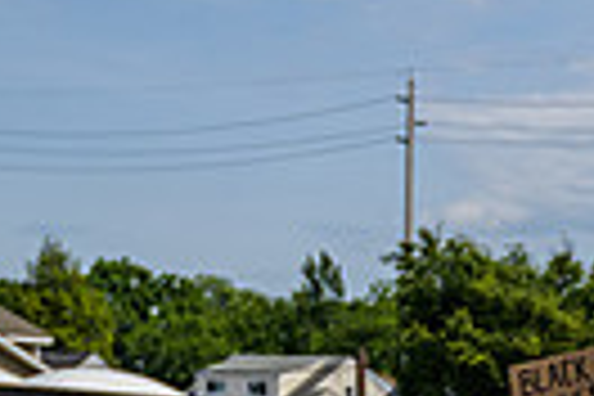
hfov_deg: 16.3
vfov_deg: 11.4
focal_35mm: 114
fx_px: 1881
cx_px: 909
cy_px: 623
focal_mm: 26
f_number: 4
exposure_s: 1/3200
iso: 200
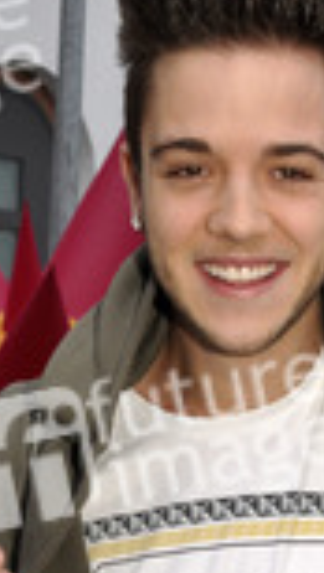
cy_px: 629
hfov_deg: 9.6
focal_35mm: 126
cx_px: 259
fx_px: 1924
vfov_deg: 16.5
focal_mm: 31
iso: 400
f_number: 5.6
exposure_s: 1/200
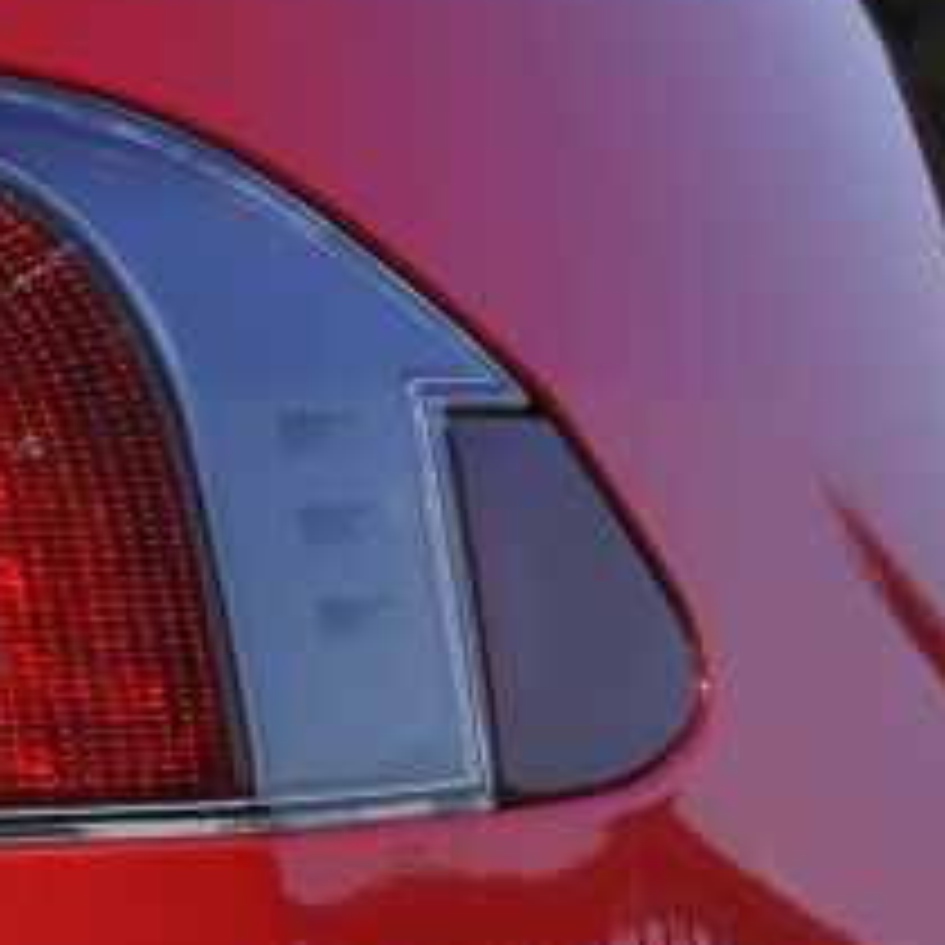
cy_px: 1030
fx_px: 16279
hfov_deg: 3.3
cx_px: -342
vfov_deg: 3.3
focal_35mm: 527
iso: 200
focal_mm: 85
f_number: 11
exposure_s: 1/500
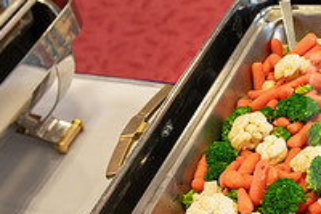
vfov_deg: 14.3
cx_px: 258
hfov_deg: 21.6
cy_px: 249
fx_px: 829
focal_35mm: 93
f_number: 3.5
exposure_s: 1/80
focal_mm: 32
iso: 500
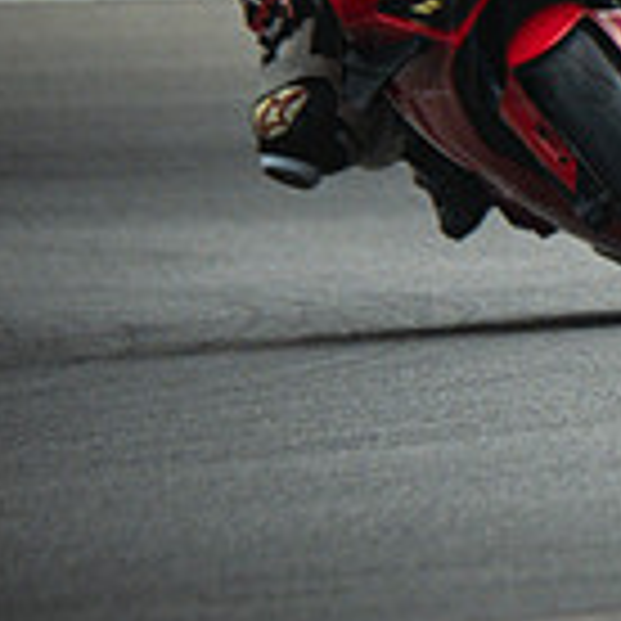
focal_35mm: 2136
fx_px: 43353
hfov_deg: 0.8
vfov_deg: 0.8
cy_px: -11
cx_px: 1287
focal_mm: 400
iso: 1600
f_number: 5.6
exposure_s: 1/1600
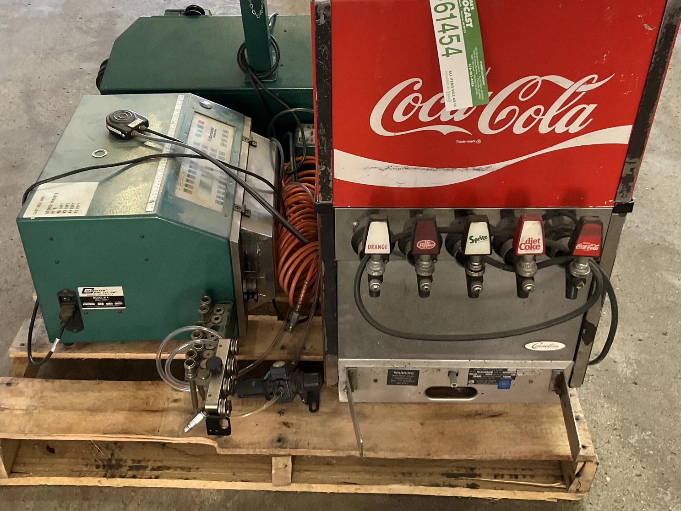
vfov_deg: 36.4
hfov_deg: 47.8
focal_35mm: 39
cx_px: 316
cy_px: 169
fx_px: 767
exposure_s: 1/60
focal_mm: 3
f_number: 1.8
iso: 160
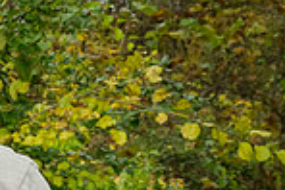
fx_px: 895
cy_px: 215
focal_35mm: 113
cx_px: -250
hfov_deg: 15.3
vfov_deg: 11.9
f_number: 6.3
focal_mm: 24
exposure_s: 1/640
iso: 400
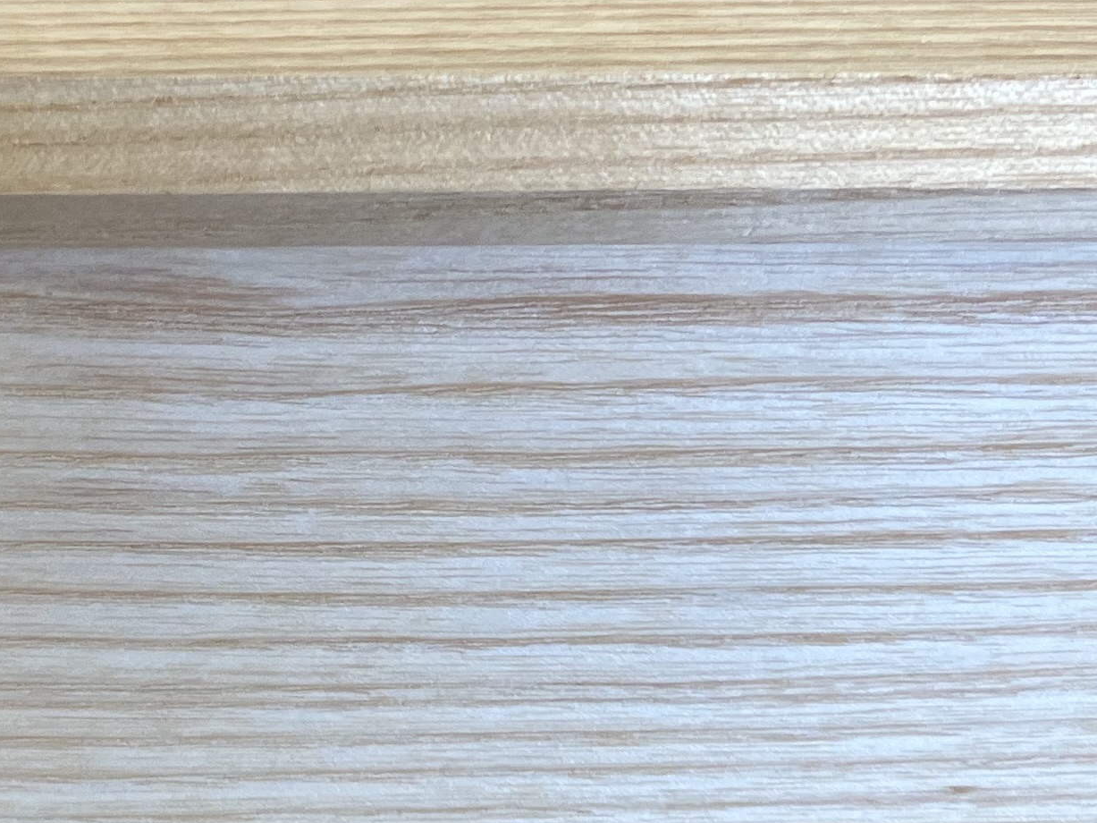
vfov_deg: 16.0
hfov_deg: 20.9
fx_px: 2915
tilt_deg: -31.1
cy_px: 610
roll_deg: -1.1
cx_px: 124
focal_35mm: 92
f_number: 1.8
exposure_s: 1/100
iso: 64
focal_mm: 3.99
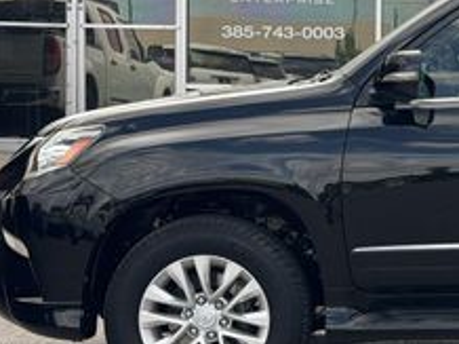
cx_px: 571
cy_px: 133
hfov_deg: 13.6
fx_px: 1868
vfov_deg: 10.5
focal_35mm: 141
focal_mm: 6.76
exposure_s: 1/975
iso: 100
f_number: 1.78
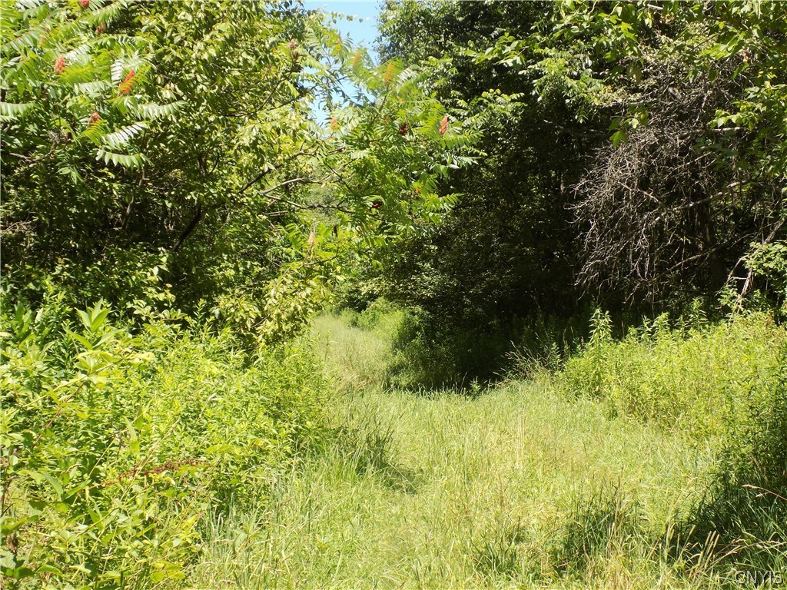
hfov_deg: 29.8
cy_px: 295
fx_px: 1478
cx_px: 394
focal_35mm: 65
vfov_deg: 22.6
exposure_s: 1/200
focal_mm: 11.5
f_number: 4.1
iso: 80
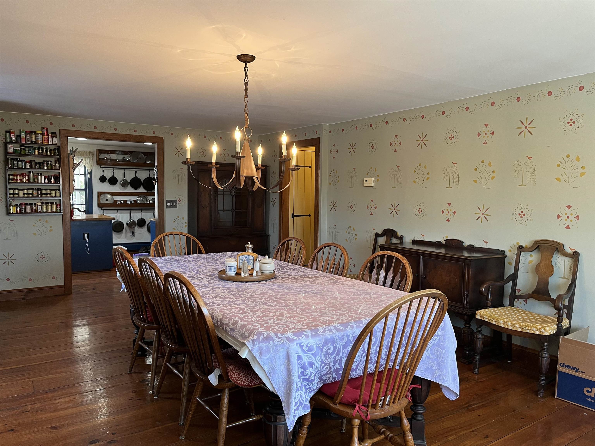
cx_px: 298
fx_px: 447
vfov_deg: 53.1
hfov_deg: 67.3
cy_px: 223
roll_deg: -0.4
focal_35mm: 26
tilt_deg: -4.4
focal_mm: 5.1
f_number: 1.6
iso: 100
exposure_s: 1/60
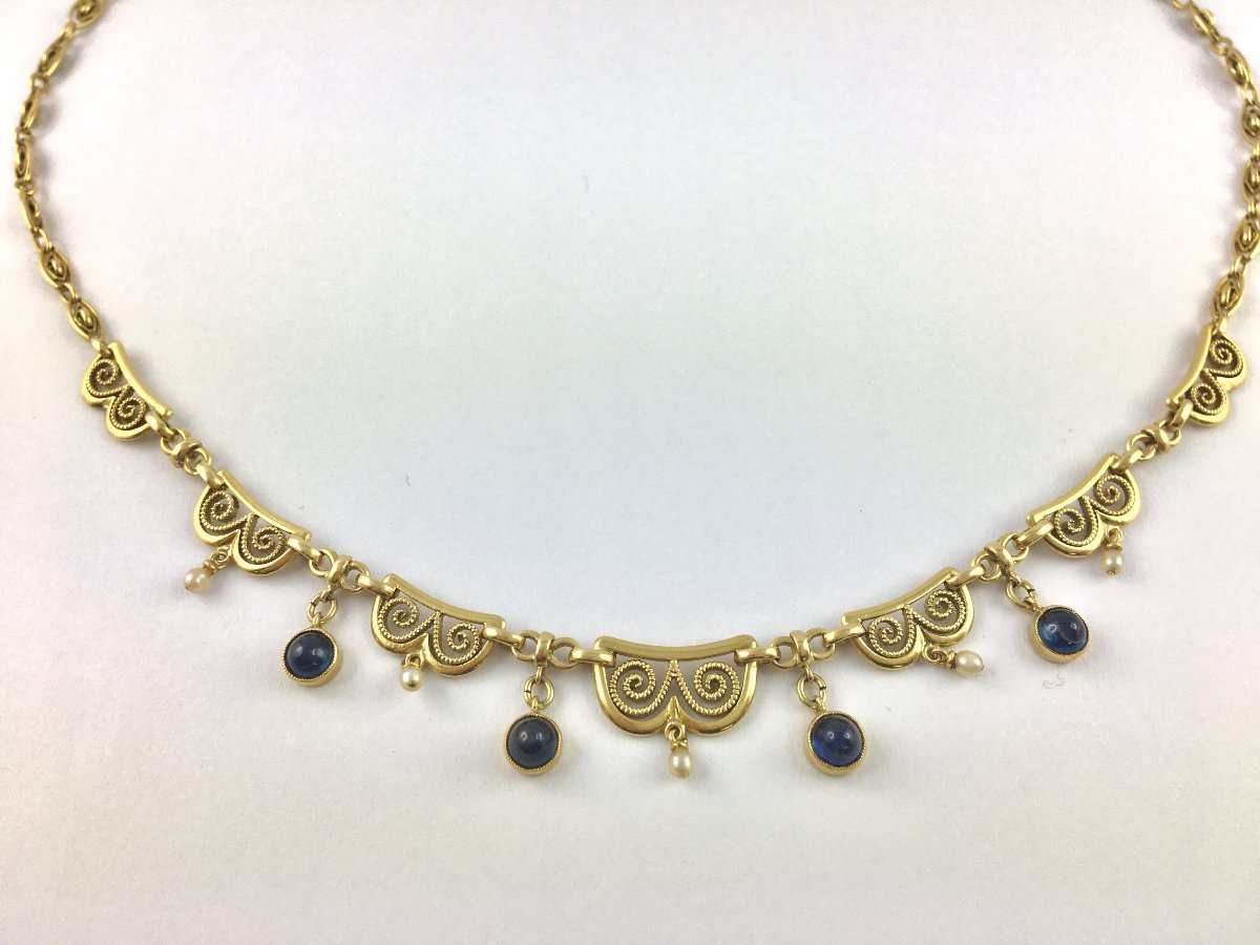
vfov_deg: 48.2
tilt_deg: -59.7
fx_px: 1056
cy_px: 472
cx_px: 630
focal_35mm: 29
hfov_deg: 61.7
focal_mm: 4.15
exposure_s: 1/227
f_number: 2.2
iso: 25
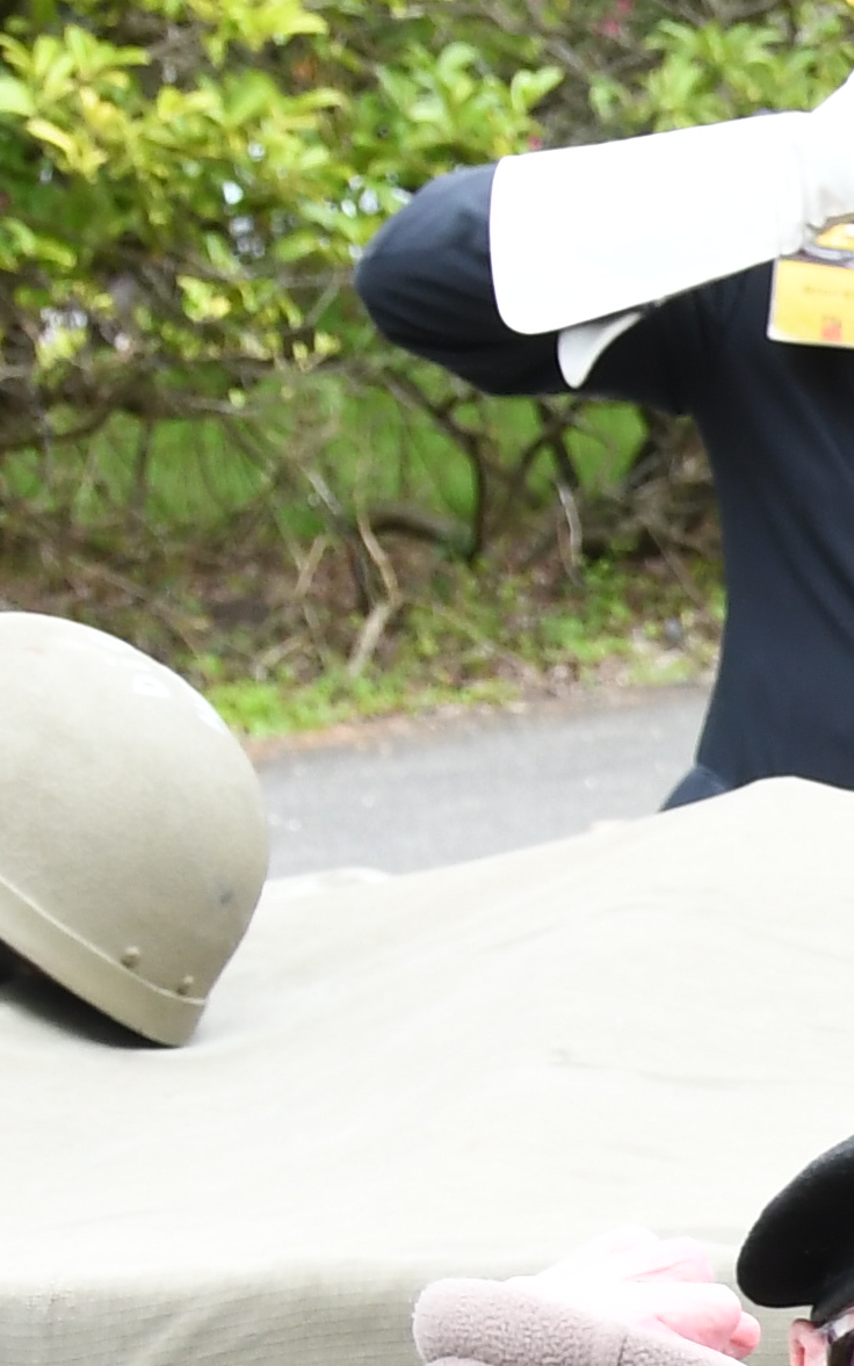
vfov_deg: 11.0
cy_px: 1408
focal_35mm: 188
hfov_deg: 6.2
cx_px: 2893
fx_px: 6998
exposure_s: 1/160
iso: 500
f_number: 6.3
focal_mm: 26
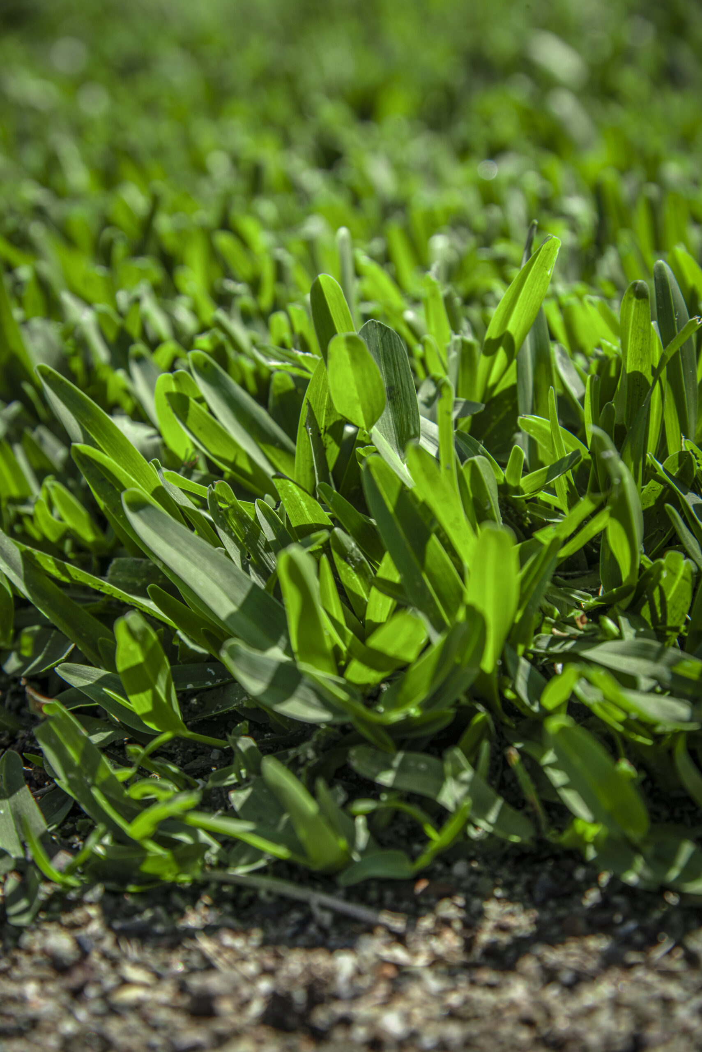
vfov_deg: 17.1
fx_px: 3506
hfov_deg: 11.4
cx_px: 351
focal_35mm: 120
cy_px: 526
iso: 100
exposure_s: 1/160
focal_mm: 120
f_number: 10
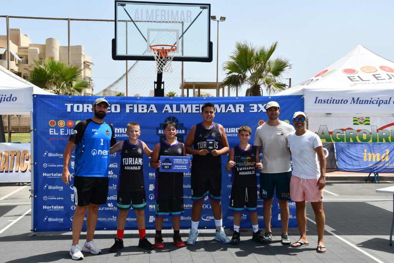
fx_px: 493
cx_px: 197
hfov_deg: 43.6
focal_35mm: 45
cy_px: 132
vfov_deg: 29.9
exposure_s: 1/320
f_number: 9
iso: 100
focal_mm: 30
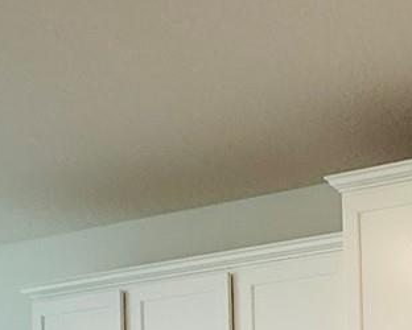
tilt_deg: +0.2
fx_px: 854
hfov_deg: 20.5
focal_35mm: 70
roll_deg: +0.4
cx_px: 710
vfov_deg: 18.2
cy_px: 557
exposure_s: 1/120
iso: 160
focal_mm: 2.22
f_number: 2.2
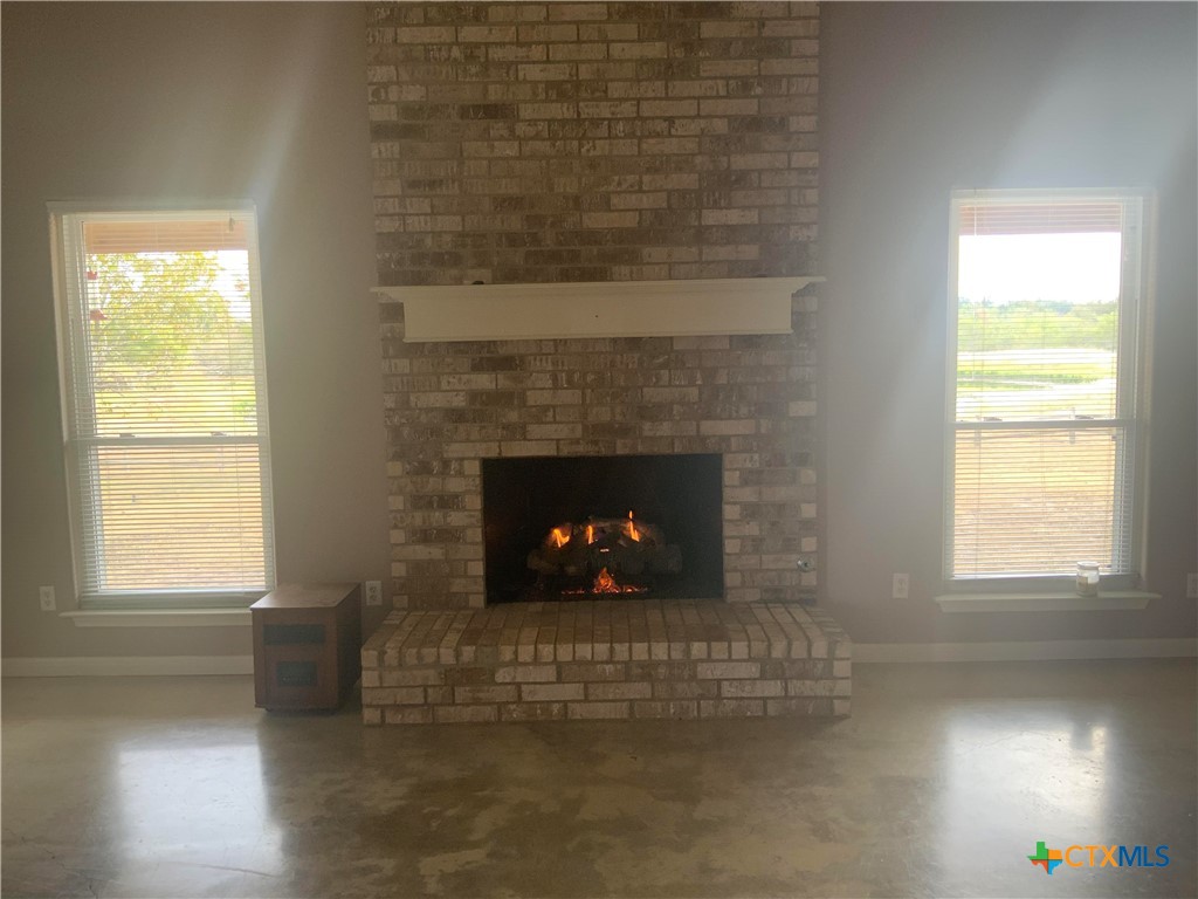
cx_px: 599
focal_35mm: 29
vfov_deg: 48.2
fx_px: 1004
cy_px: 450
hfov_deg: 61.7
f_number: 1.8
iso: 64
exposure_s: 1/60
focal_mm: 3
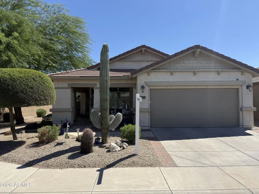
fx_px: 180
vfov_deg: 56.8
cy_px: 97
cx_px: 130
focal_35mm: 24
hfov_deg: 71.6
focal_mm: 6.76
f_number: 1.78
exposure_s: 1/4405
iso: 80
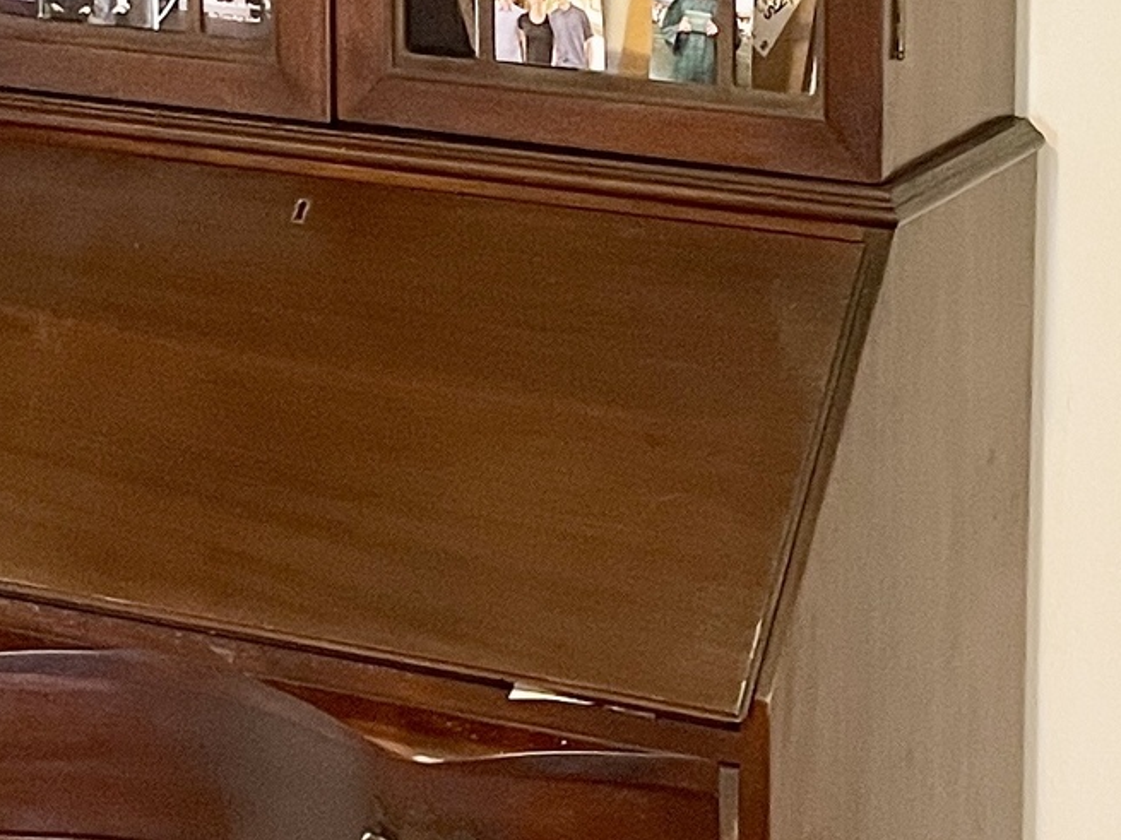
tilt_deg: -9.7
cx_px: 457
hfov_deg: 16.1
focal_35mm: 122
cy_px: 22
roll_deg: +1.6
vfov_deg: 12.0
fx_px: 3950
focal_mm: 4.2
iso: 250
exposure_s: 1/60
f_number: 1.6
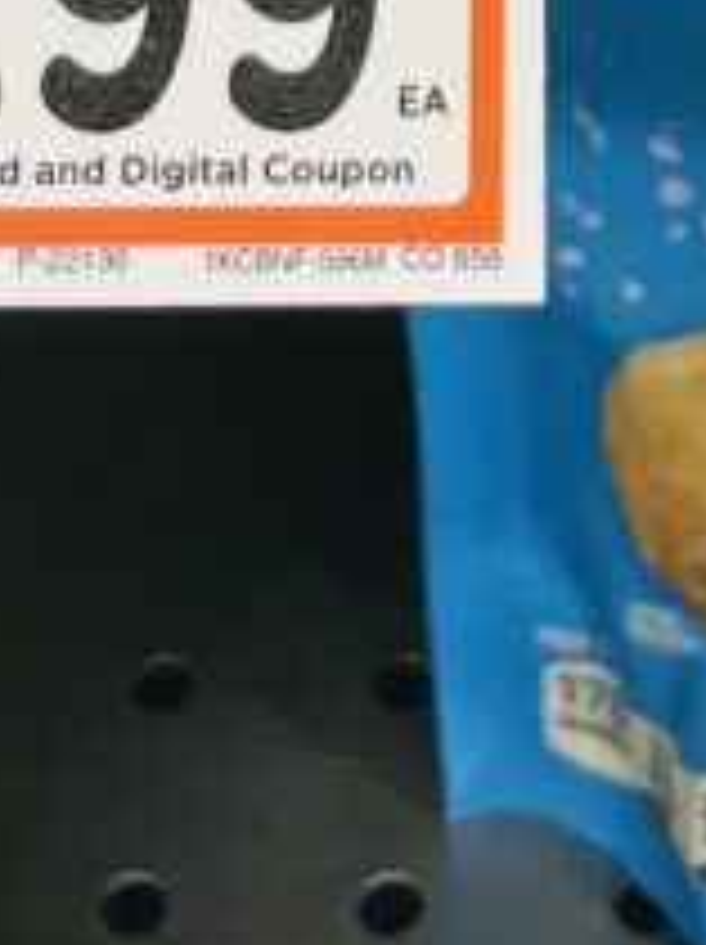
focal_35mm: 127
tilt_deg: -26.7
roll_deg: +0.9
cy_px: -1048
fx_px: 3461
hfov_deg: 11.6
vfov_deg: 13.1
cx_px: 612
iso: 125
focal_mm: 4.2
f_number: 1.6
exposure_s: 1/120
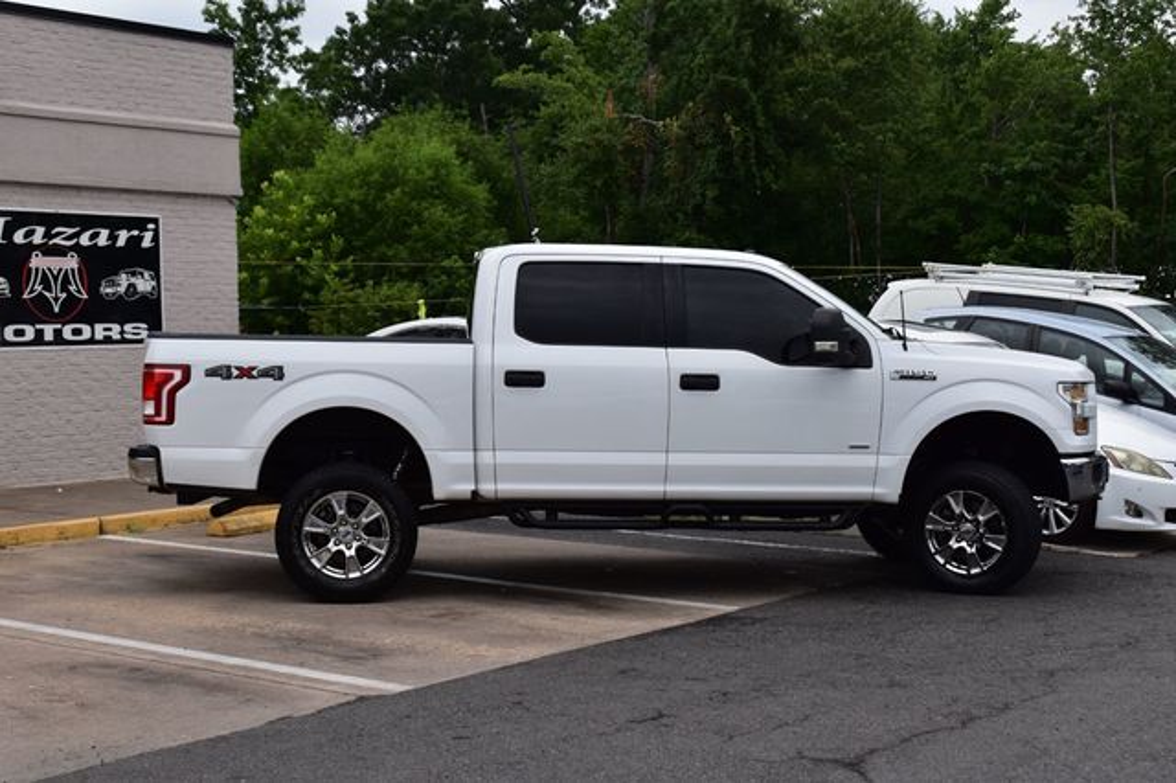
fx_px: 1763
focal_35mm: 54
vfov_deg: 25.0
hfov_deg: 36.9
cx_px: 588
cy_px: 392
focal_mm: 36
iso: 360
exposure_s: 1/500
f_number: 11
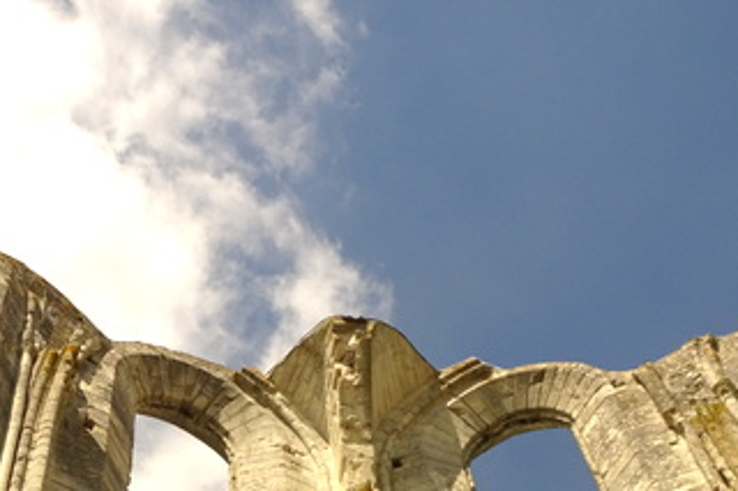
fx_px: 1578
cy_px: 528
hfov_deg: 26.2
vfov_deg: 17.2
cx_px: 274
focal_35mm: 77
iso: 80
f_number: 4
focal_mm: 6.37
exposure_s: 1/800
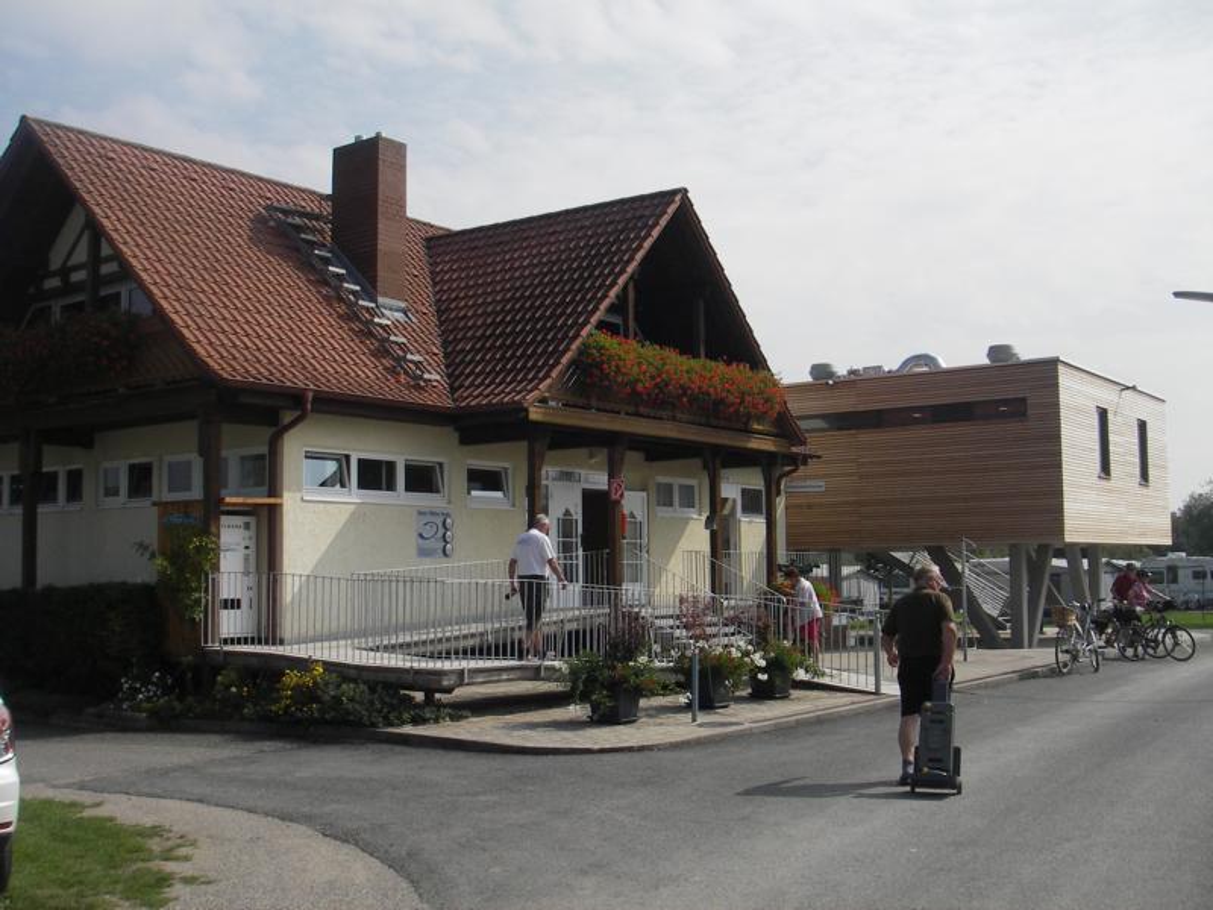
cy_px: 455
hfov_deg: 49.0
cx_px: 606
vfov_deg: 37.7
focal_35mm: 38
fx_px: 1332
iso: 50
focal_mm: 6.3
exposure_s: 1/320
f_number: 6.6
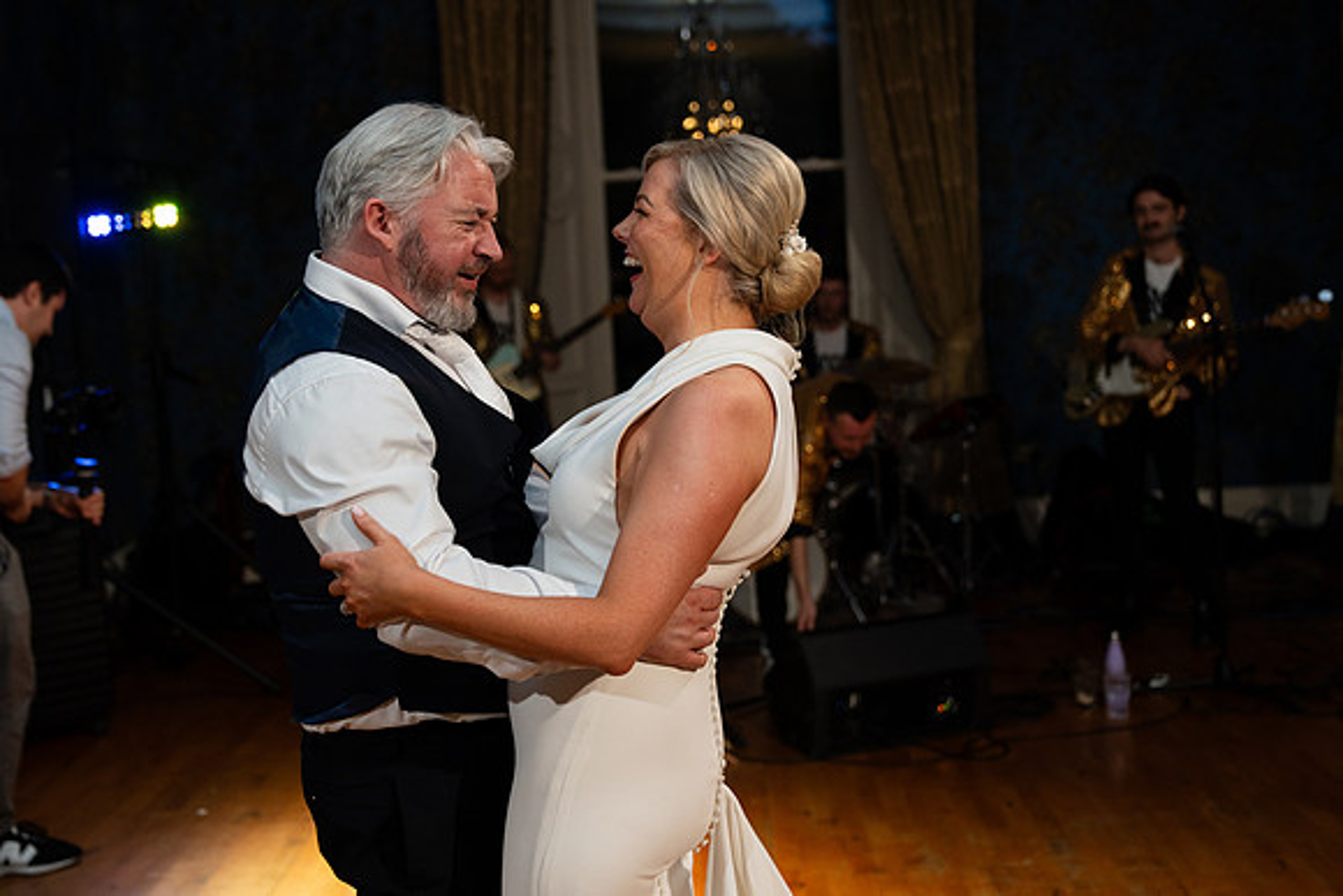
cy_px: 448
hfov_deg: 44.5
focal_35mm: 44
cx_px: 672
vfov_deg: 30.5
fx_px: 1642
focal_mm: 44
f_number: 2.8
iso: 1250
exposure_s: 1/160
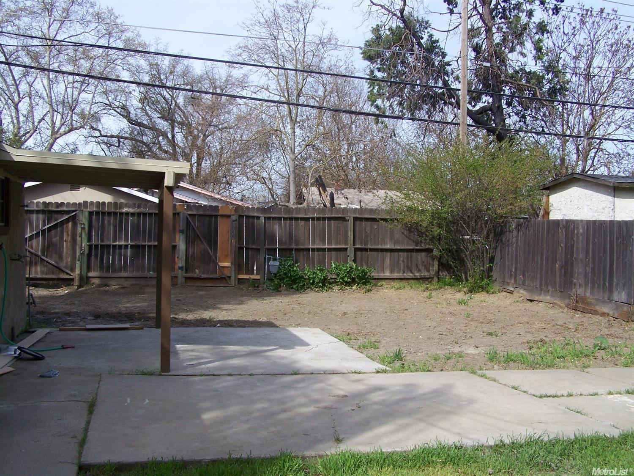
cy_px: 238
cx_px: 317
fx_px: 696
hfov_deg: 49.0
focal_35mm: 38
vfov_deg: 37.7
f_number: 4
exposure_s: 1/400
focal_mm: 6.3
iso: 64
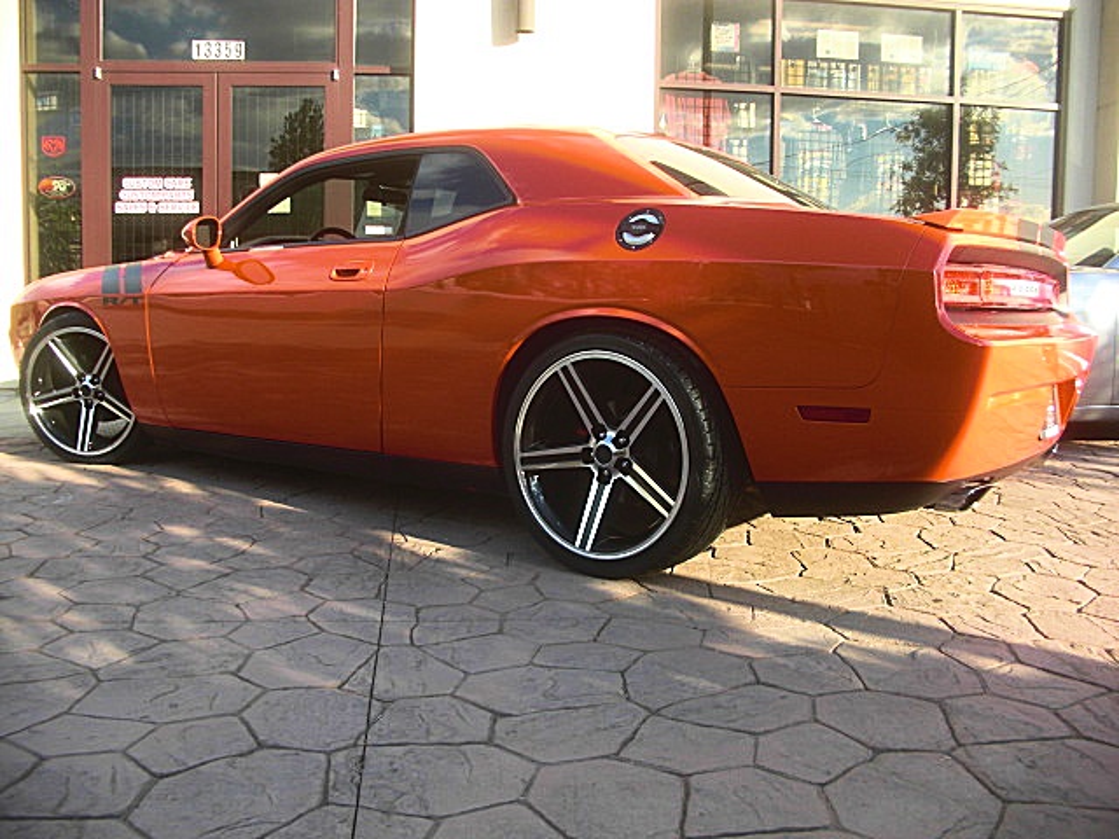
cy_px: 420
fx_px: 1164
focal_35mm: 36
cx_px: 560
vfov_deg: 39.7
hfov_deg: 51.4
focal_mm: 6.3
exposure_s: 1/200
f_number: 2.8
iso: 50
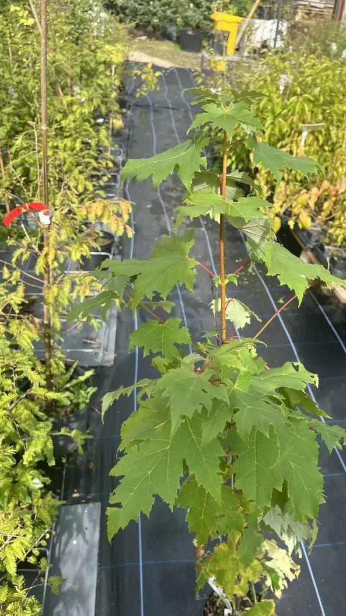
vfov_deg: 66.1
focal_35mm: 29
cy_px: 313
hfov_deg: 39.8
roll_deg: -7.8
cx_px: 223
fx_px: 473
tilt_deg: -32.3
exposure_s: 1/1212
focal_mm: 5.1
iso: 50
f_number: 1.6
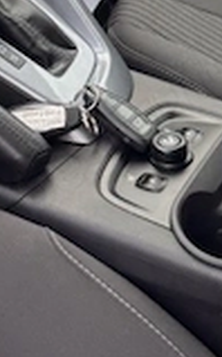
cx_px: -58
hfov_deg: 10.0
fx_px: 1242
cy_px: -186
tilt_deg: -29.2
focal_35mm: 128
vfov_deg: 15.1
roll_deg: -0.3
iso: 125
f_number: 1.78
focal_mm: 6.76
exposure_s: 1/121
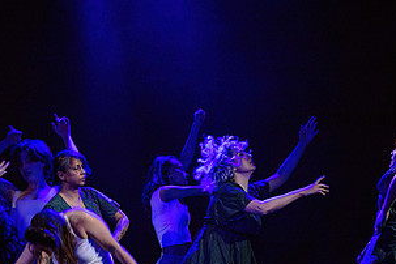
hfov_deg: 8.4
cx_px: 95
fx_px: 2706
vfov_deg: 5.6
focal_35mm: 246
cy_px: 189
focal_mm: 110
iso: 1600
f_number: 2.8
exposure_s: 1/160
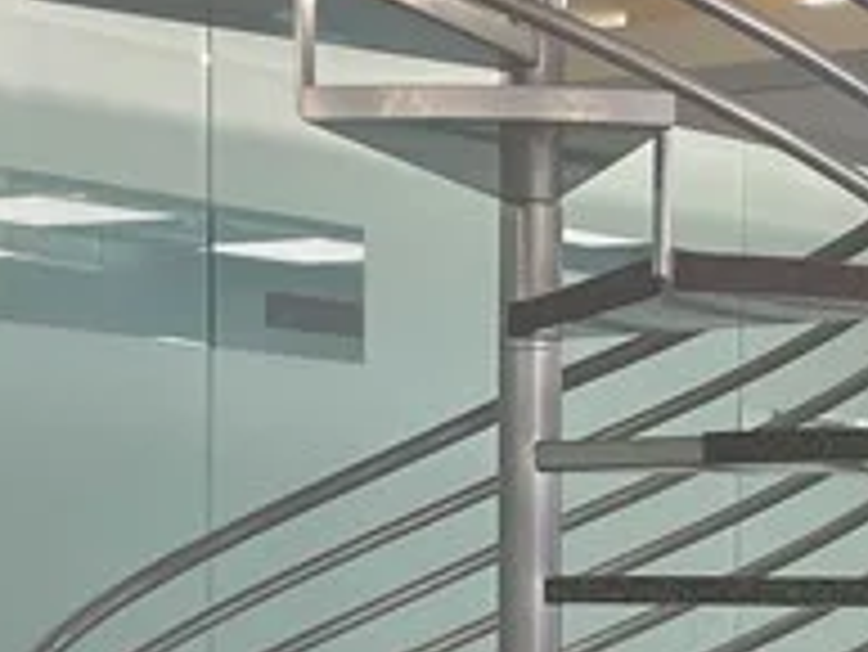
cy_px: 944
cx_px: 661
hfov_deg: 14.2
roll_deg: -0.9
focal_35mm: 138
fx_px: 3463
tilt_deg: -5.1
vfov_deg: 10.4
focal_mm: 4.2
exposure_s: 1/120
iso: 50
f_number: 1.6
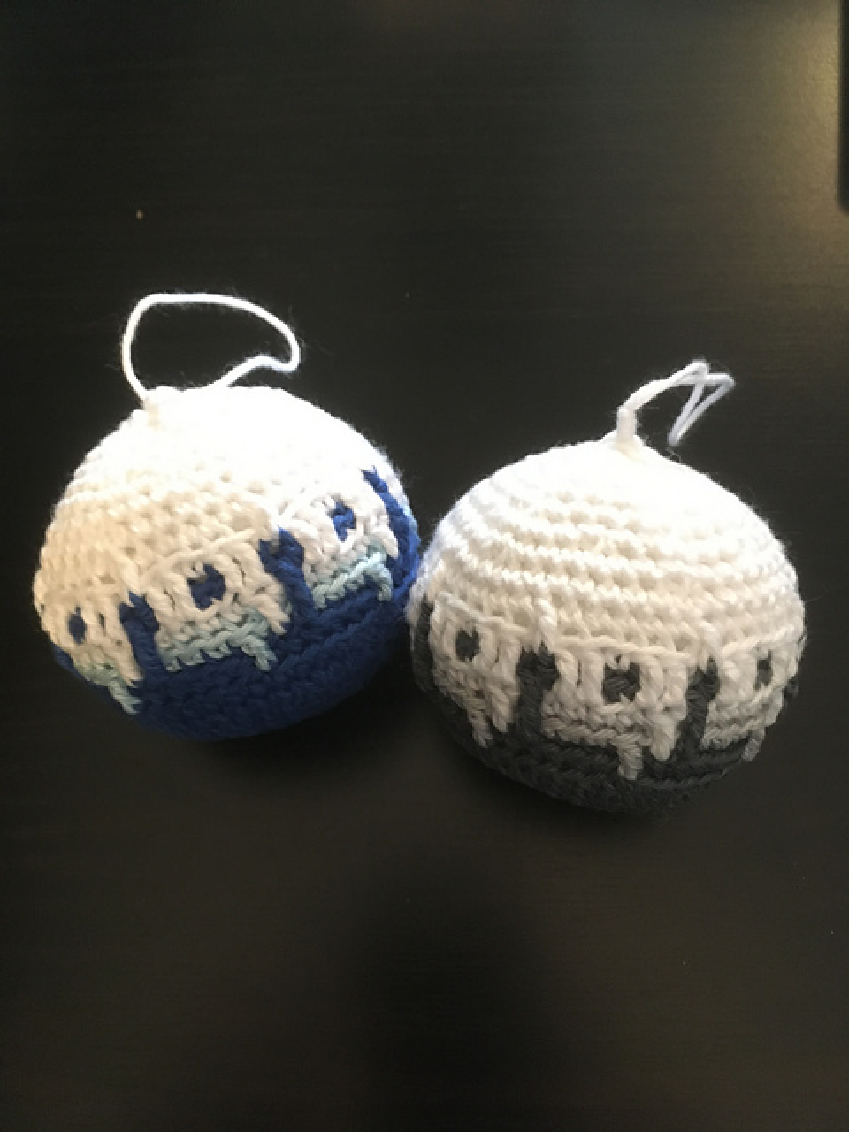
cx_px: 424
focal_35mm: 29
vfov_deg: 61.7
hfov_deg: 48.2
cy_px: 566
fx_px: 948
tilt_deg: -71.7
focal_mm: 4.15
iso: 640
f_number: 2.2
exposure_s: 1/17
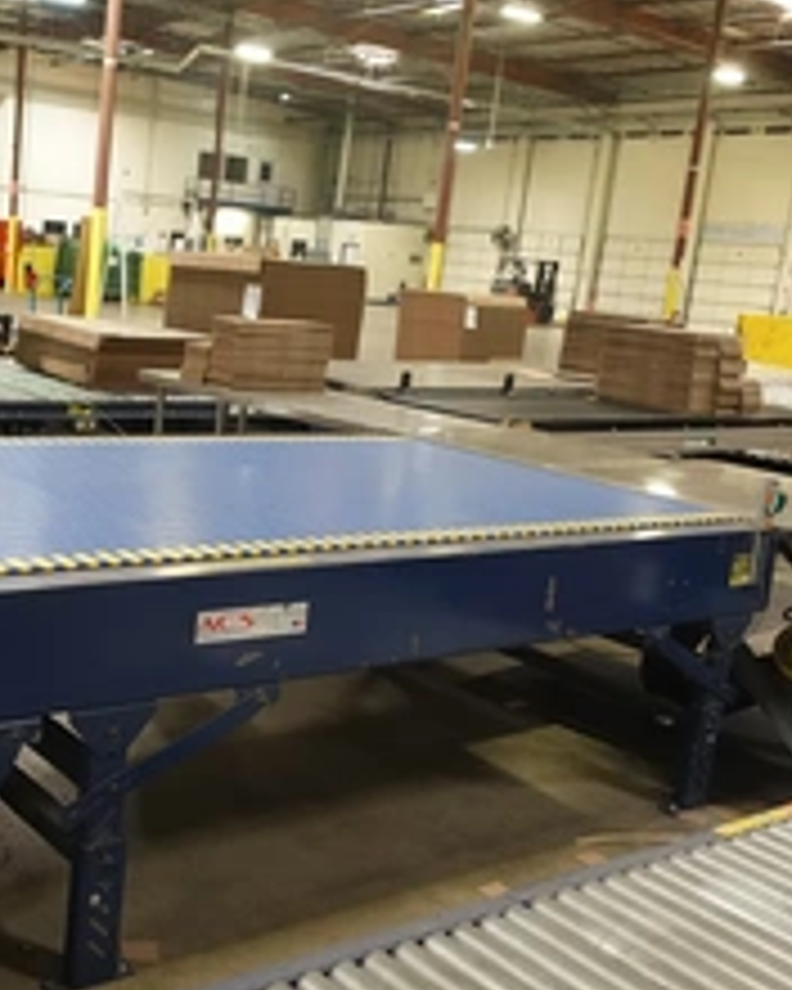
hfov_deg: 35.2
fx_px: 1201
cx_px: 144
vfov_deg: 44.8
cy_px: 511
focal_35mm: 41
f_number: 1.8
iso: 2000
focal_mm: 8.8
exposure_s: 1/250
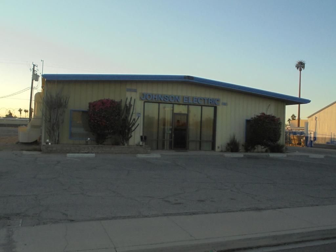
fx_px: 330
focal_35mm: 34
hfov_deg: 54.0
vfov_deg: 41.8
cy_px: 126
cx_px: 168
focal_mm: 6.1
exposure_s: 1/500
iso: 250
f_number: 4
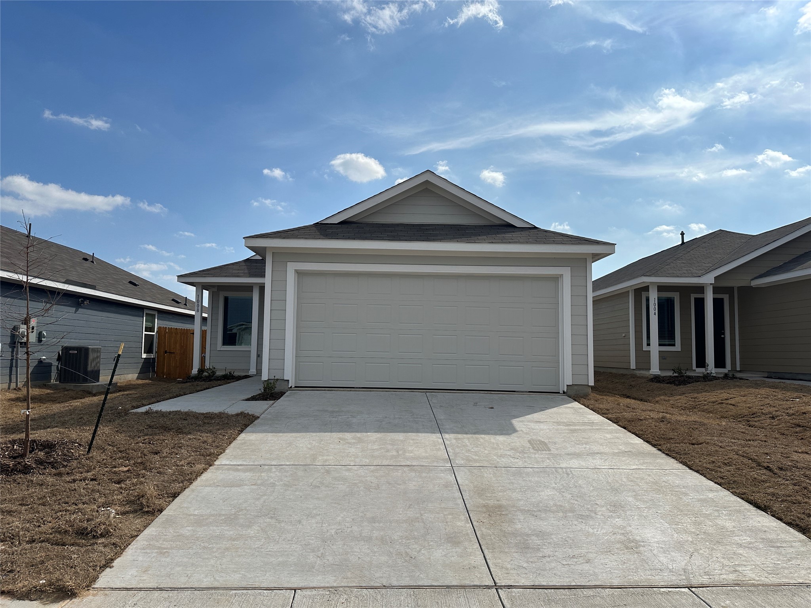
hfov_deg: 71.6
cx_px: 406
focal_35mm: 24
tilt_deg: +4.2
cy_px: 304
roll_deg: -1.0
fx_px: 562
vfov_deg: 56.8
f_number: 1.78
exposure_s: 1/8929
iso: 80
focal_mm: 6.86
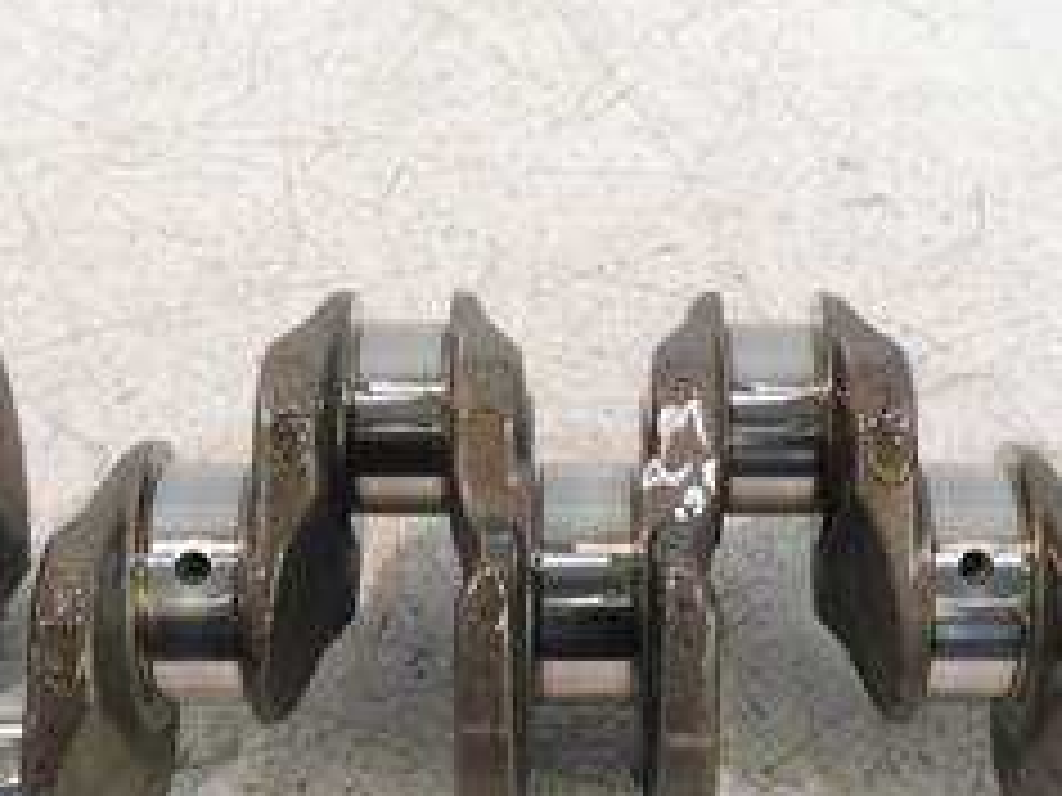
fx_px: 1994
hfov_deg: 29.7
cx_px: 634
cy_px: 499
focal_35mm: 65
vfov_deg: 22.5
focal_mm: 16
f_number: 3.8
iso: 1250
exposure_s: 1/125
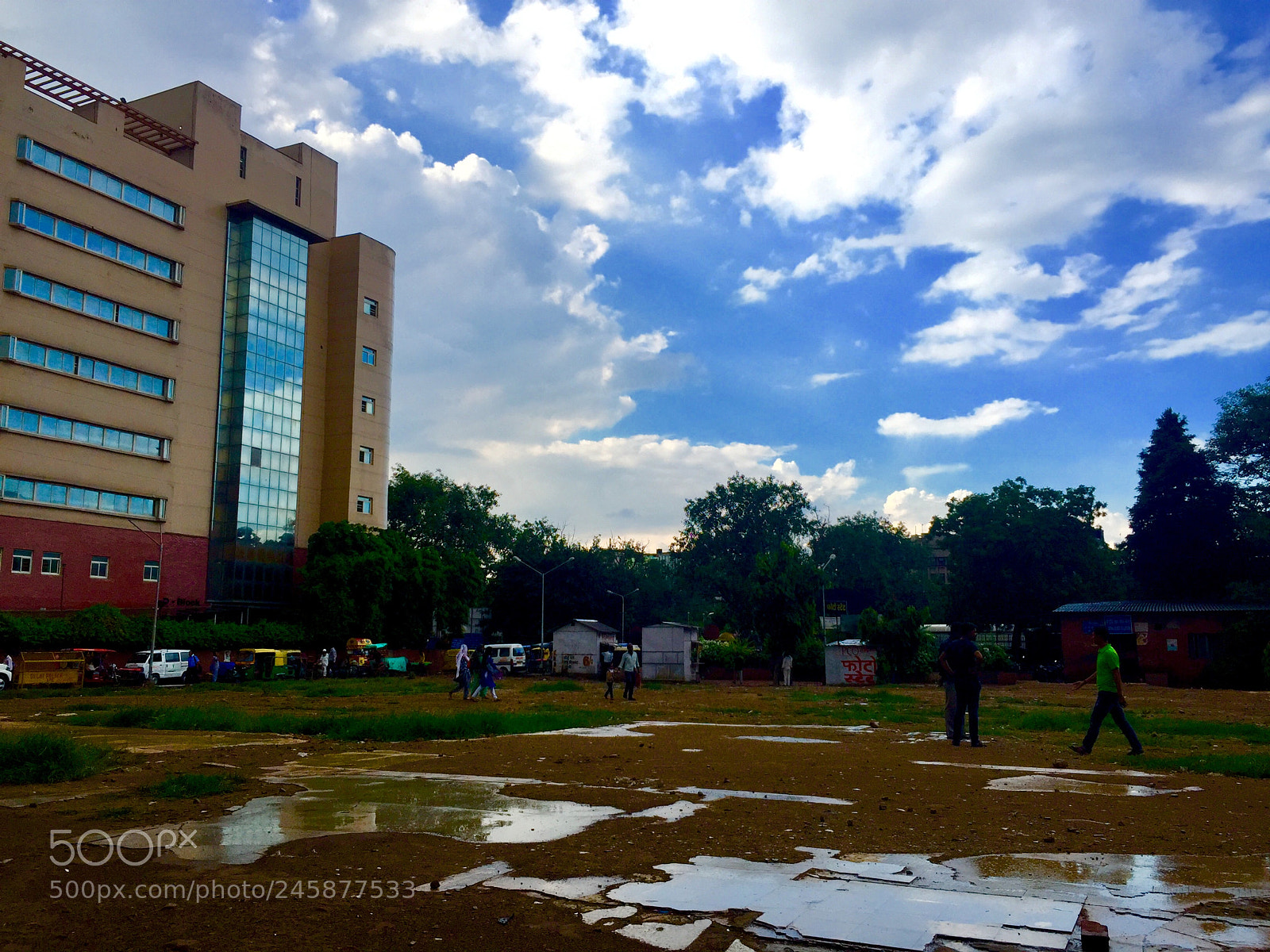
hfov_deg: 61.7
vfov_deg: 48.2
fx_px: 1064
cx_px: 635
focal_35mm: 29
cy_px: 476
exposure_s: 1/1099
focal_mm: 4.15
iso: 32
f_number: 2.2
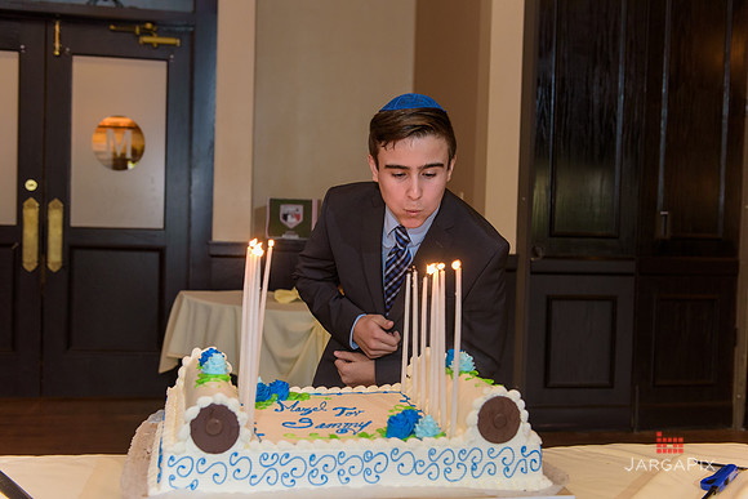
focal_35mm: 38
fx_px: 790
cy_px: 250
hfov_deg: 50.7
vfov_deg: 35.1
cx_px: 374
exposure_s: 1/125
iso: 1250
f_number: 3.2
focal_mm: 38
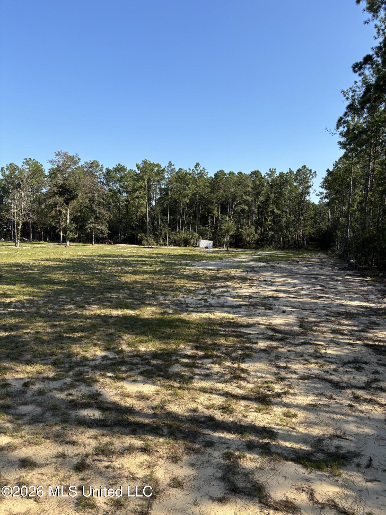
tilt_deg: -4.9
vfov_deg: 67.3
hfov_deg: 53.1
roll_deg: -2.4
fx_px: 387
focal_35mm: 26
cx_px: 193
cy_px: 258
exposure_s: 1/1751
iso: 50
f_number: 1.6
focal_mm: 5.96
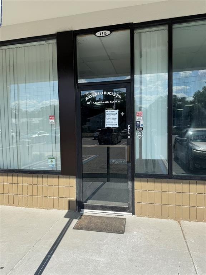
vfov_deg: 71.6
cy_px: 138
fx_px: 190
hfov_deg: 56.8
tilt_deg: -1.6
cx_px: 103
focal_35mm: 24
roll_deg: +1.3
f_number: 1.78
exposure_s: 1/2833
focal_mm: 6.76
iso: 80
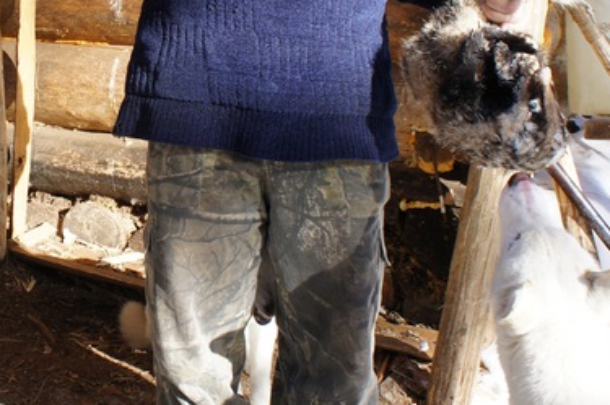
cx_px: 89
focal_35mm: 64
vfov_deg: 21.1
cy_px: 124
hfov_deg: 30.4
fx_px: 1083
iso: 200
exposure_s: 1/50
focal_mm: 20
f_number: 11
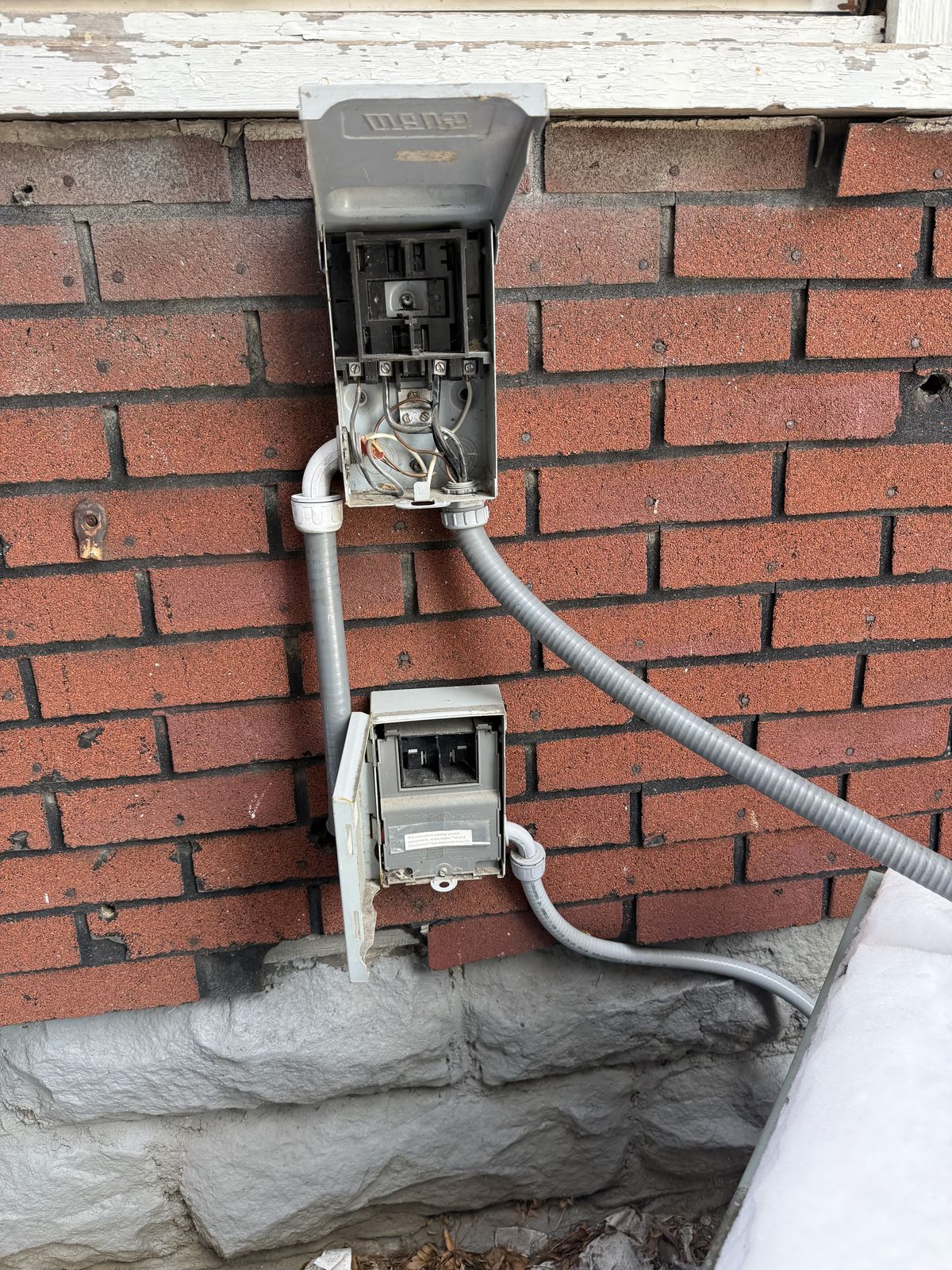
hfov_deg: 56.8
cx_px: 476
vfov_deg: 71.6
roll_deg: +2.4
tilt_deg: -22.3
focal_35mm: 24
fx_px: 880
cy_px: 635
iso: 160
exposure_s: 1/222
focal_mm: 6.76
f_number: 1.78
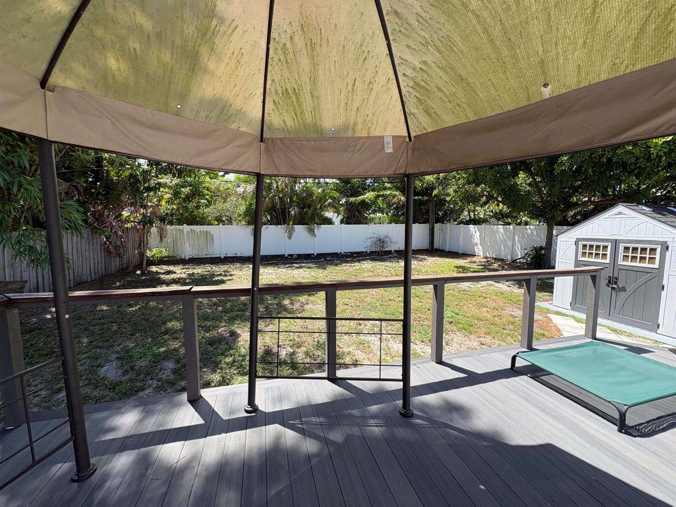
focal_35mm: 14
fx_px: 273
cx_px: 338
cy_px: 254
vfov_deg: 85.7
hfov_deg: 102.1
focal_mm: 2.22
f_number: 2.2
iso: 50
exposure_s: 1/693
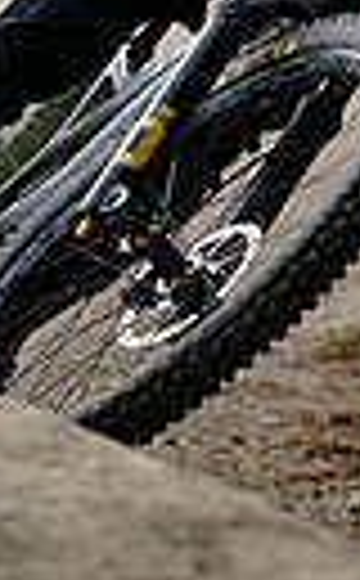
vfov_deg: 6.5
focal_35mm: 321
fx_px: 5067
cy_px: -337
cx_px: 374
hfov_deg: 4.1
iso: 400
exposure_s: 1/1600
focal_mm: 90
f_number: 2.8
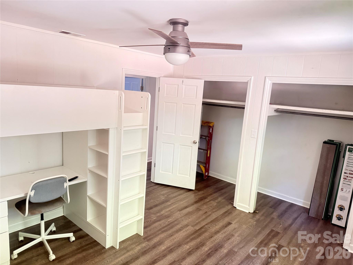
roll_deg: -4.1
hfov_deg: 71.6
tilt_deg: -8.5
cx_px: 176
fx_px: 245
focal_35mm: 24
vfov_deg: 56.8
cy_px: 132
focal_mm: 6.76
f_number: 1.78
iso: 800
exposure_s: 1/60
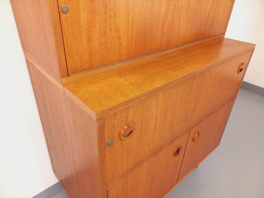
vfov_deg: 54.9
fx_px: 191
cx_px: 132
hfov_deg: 69.4
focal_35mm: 25
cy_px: 99
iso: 320
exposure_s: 1/49
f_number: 1.8
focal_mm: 4.65
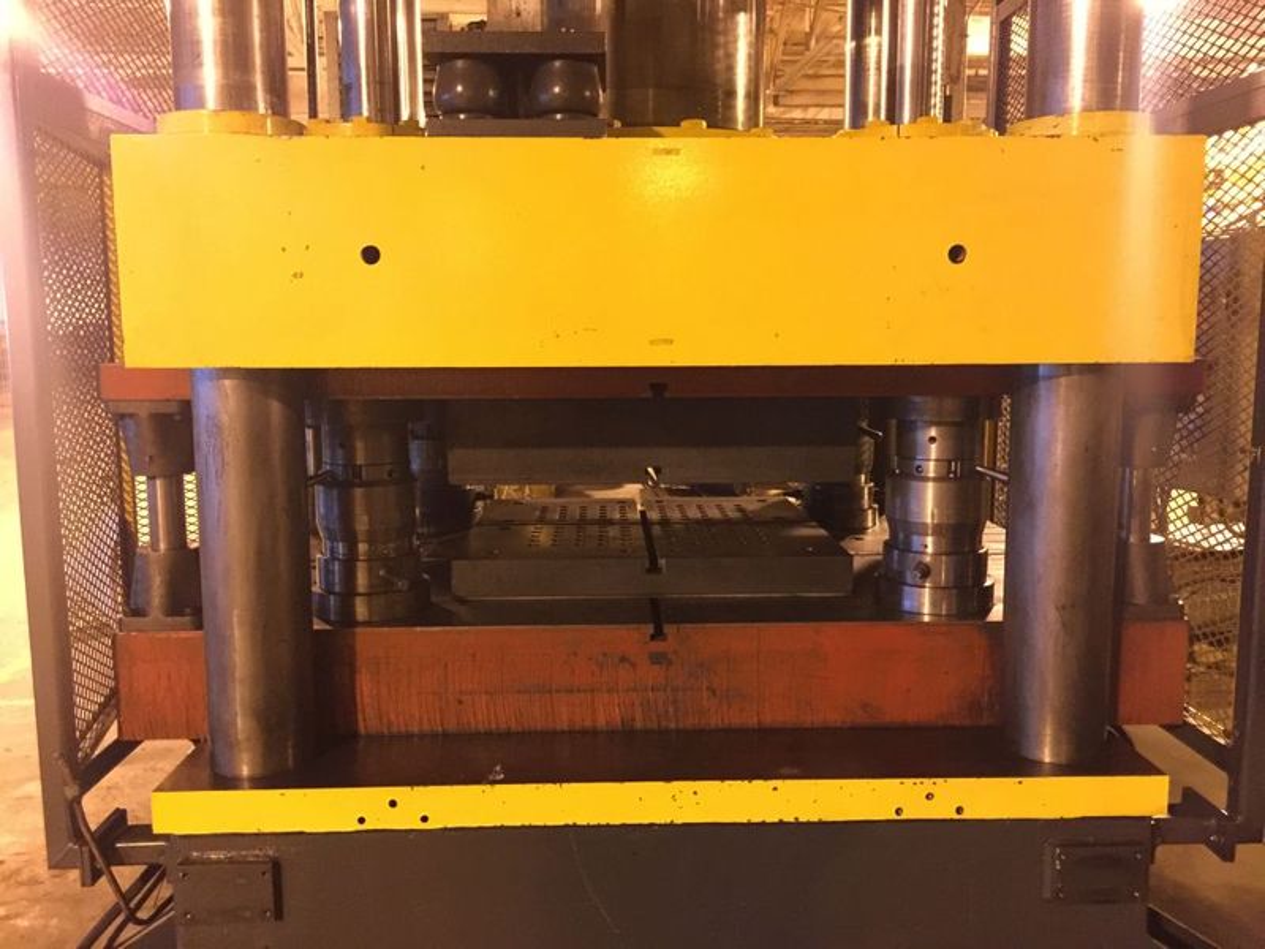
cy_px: 474
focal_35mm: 29
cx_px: 632
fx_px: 1060
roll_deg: +1.0
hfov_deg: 61.7
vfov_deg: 48.2
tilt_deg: -7.5
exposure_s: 1/4
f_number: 2.2
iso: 250
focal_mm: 4.15
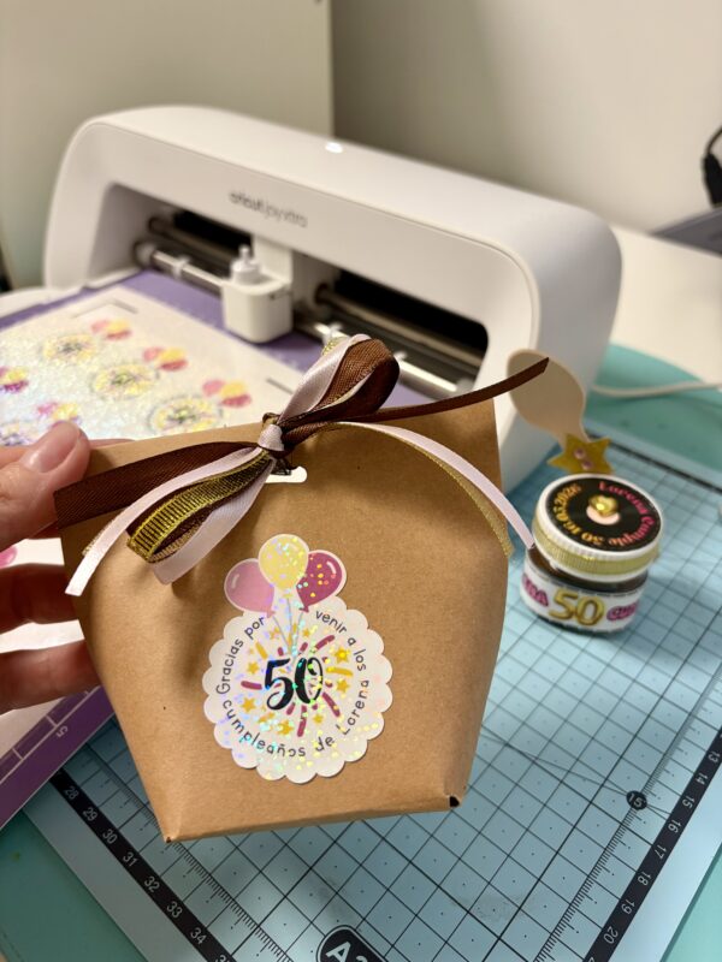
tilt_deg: -39.5
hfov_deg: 53.1
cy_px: 481
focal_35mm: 26
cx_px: 361
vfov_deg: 67.3
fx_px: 723
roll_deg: -0.9
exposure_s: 1/50
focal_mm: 5.96
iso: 80
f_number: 1.6
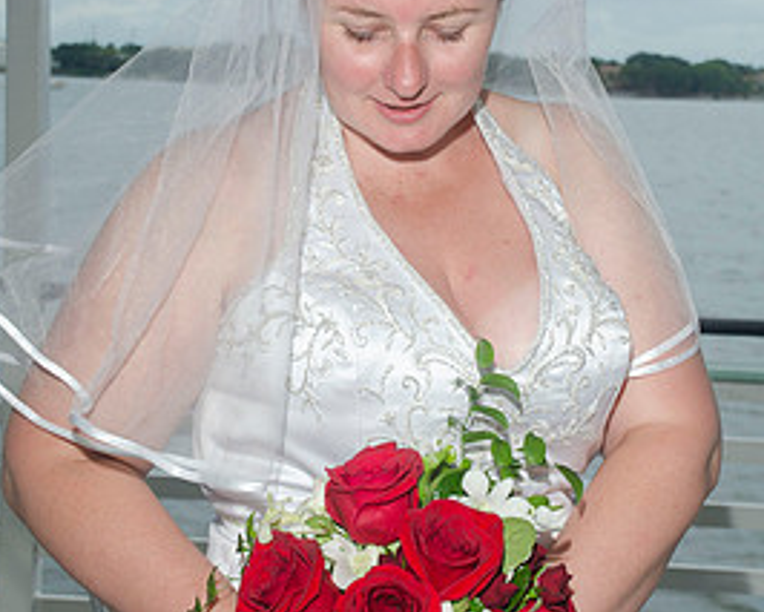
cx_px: 414
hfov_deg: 20.2
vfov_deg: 16.2
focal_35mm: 95
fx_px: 2149
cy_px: 279
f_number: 7.1
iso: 100
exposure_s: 1/160
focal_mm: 40
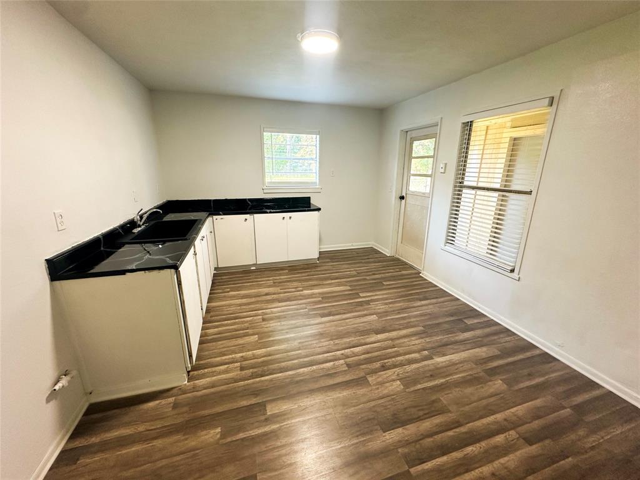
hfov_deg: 102.1
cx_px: 320
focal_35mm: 14
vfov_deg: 85.7
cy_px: 240
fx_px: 259
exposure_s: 1/60
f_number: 2.2
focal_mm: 2.22
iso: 200
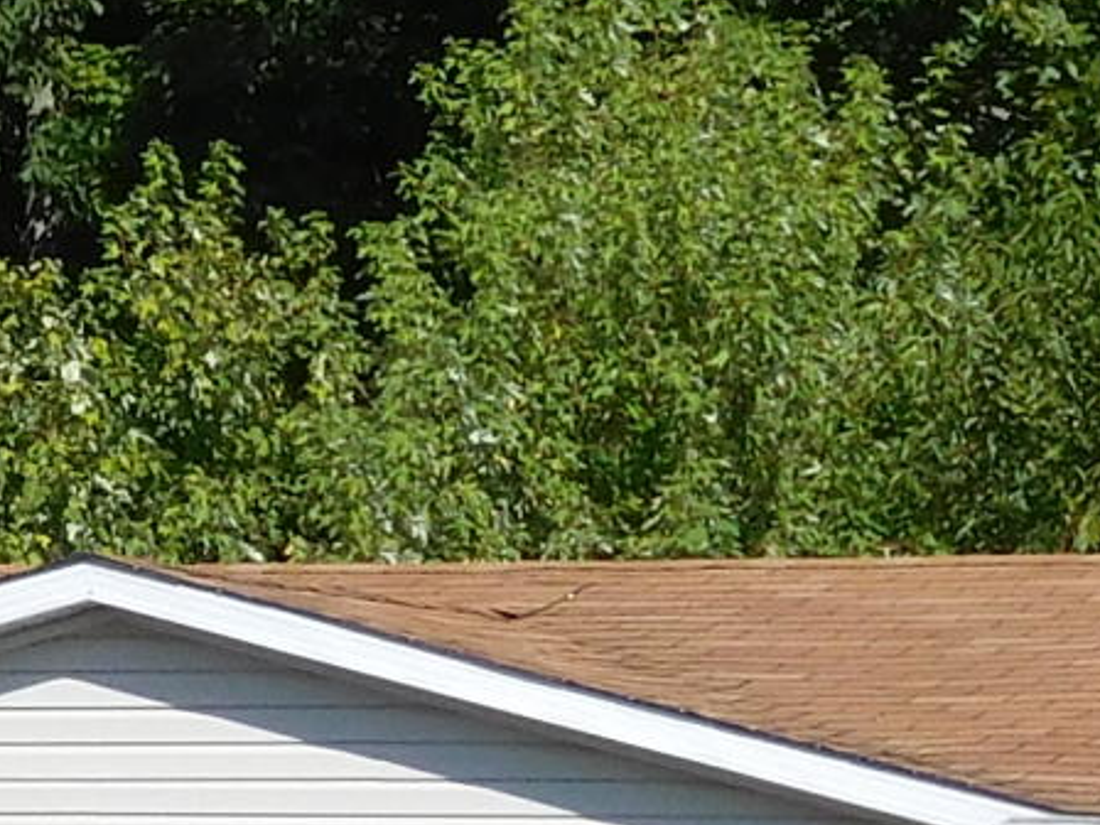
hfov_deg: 7.3
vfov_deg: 5.5
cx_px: -292
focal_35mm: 268
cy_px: 665
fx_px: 8516
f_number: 3.9
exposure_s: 1/1250
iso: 125
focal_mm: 7.1
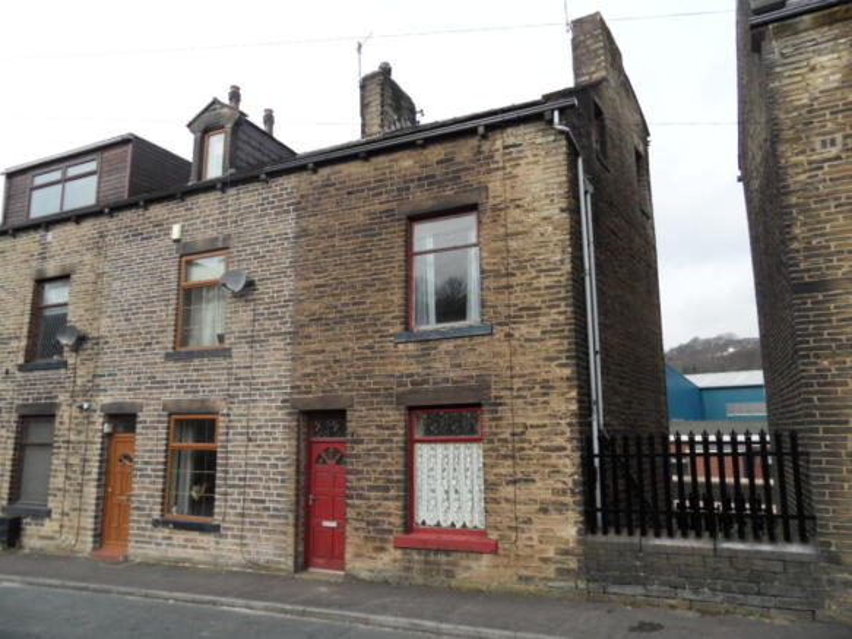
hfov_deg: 71.6
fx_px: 591
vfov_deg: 56.8
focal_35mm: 24
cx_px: 426
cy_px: 320
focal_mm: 3.9
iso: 80
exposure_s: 1/350
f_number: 3.2
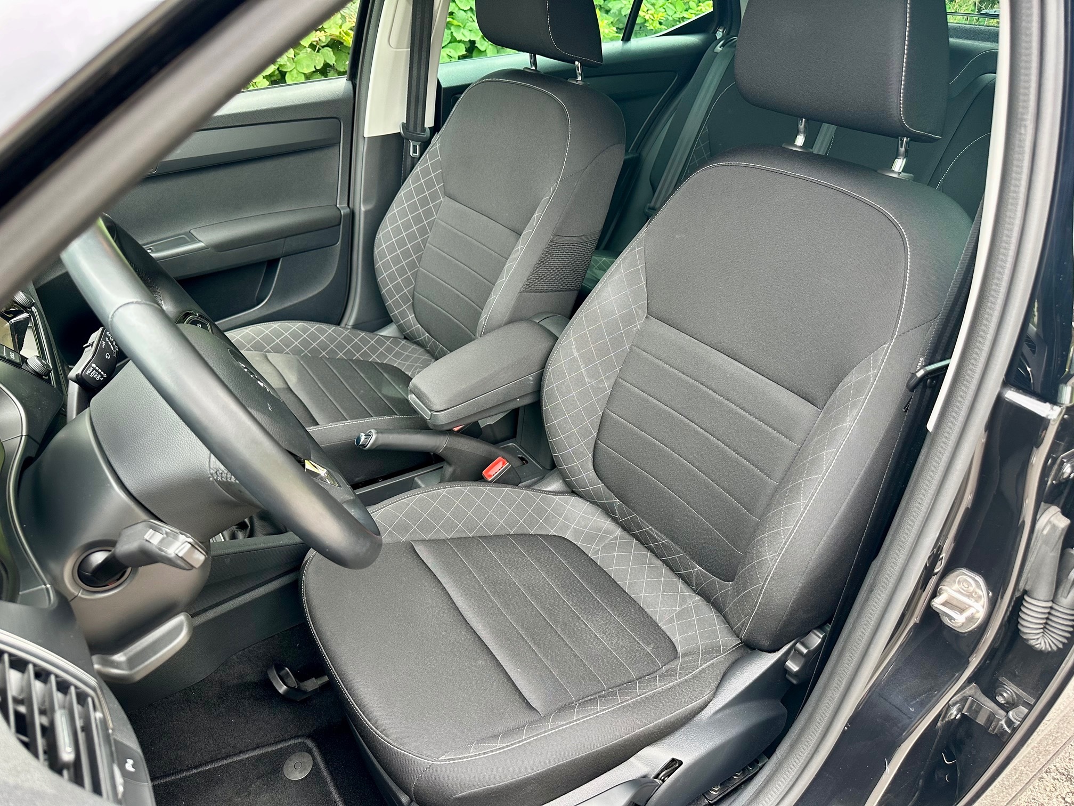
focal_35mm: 24
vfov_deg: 56.8
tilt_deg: -30.8
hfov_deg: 71.6
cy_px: 403
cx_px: 537
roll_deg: +0.8
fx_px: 745
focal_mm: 6.86
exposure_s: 1/121
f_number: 1.78
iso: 100
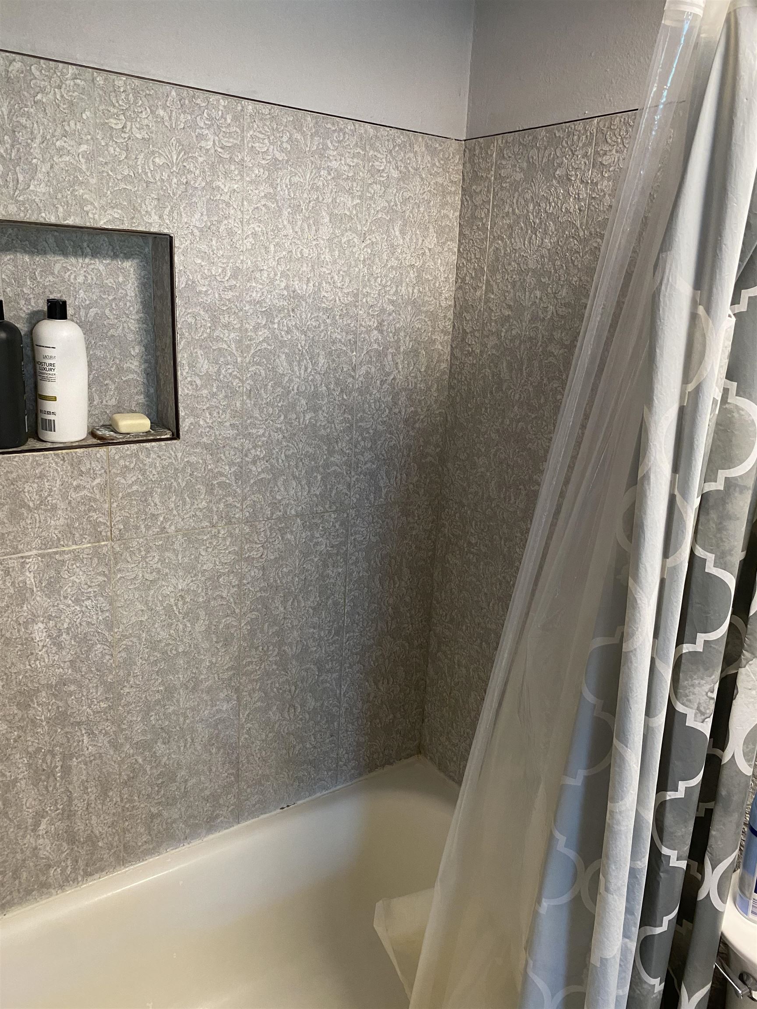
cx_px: 378
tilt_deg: -14.8
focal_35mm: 26
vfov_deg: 67.3
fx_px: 758
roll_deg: -2.6
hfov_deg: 53.1
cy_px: 504
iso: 250
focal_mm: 4.25
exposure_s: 1/60
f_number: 1.8
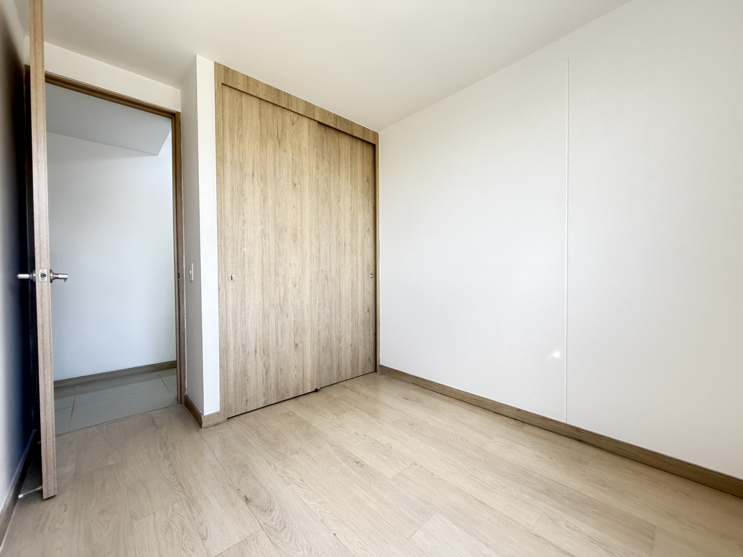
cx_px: 372
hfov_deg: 102.1
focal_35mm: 14
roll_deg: +0.5
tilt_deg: -1.4
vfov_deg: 85.7
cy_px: 278
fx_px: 300
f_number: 2.2
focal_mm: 2.22
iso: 320
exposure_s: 1/121
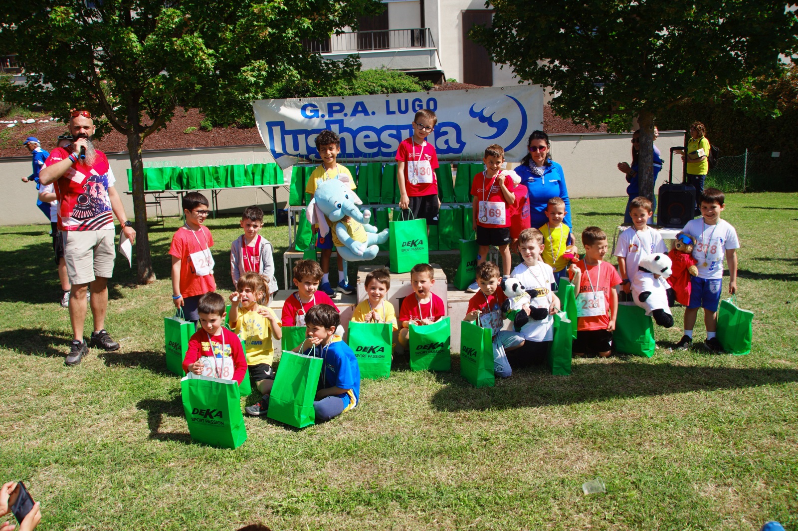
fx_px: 598
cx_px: 399
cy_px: 266
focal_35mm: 27
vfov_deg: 47.9
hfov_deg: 67.4
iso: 100
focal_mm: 18
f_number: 6.3
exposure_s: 1/250
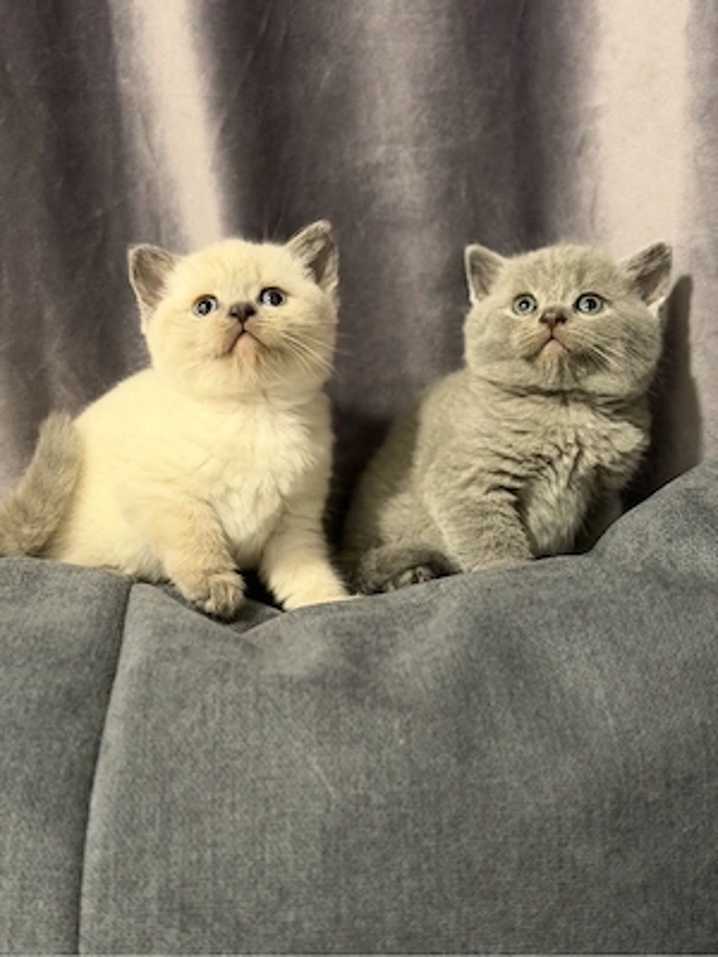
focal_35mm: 48
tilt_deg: -9.3
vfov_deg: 39.7
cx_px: 359
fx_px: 1327
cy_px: 478
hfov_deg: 30.3
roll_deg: -2.3
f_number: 1.78
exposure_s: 1/31
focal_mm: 6.76
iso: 500
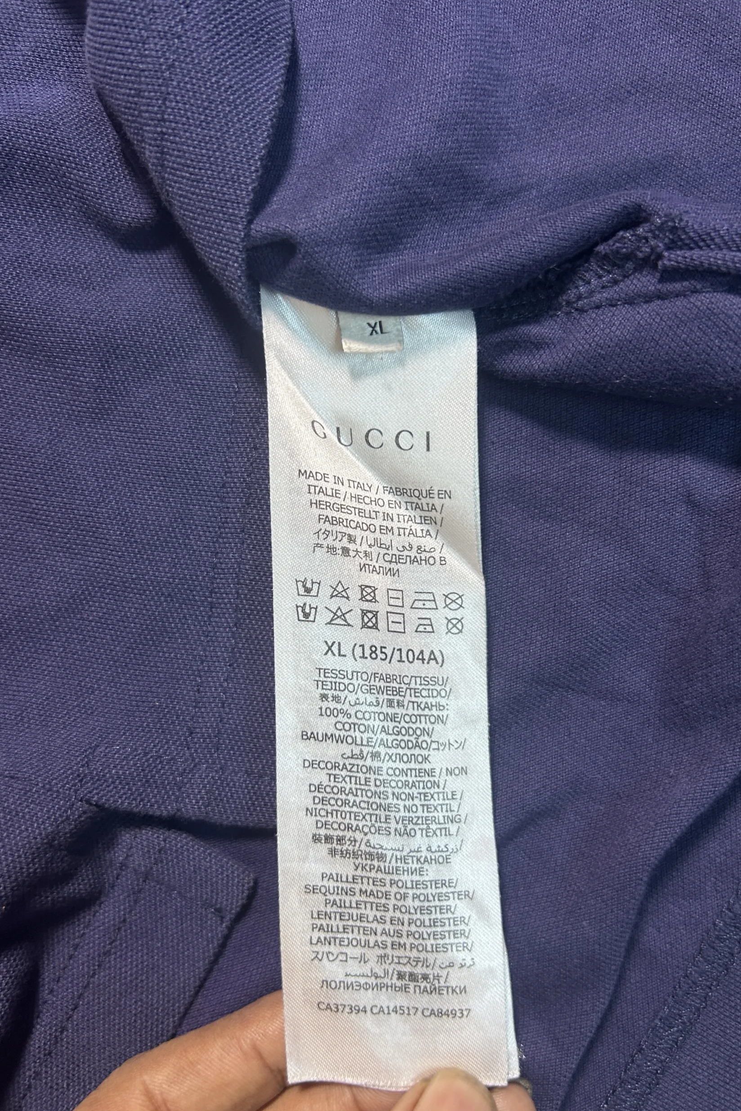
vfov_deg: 65.5
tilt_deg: -71.1
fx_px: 864
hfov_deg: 46.4
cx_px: 388
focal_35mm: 28
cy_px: 563
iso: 125
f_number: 1.5
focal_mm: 5.7
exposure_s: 1/50
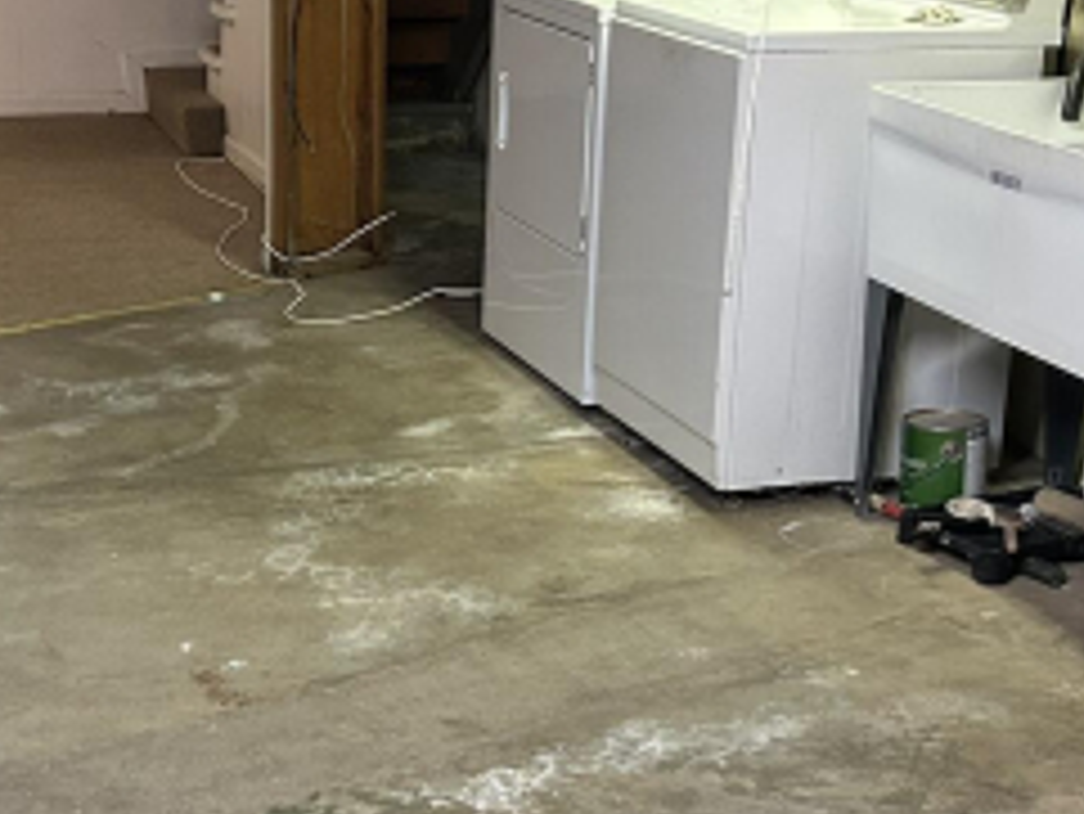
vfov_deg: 20.5
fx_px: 2256
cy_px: 414
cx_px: 403
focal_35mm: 72
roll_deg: -0.9
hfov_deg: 26.9
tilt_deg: -15.3
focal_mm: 5.7
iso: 250
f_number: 1.5
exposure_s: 1/60
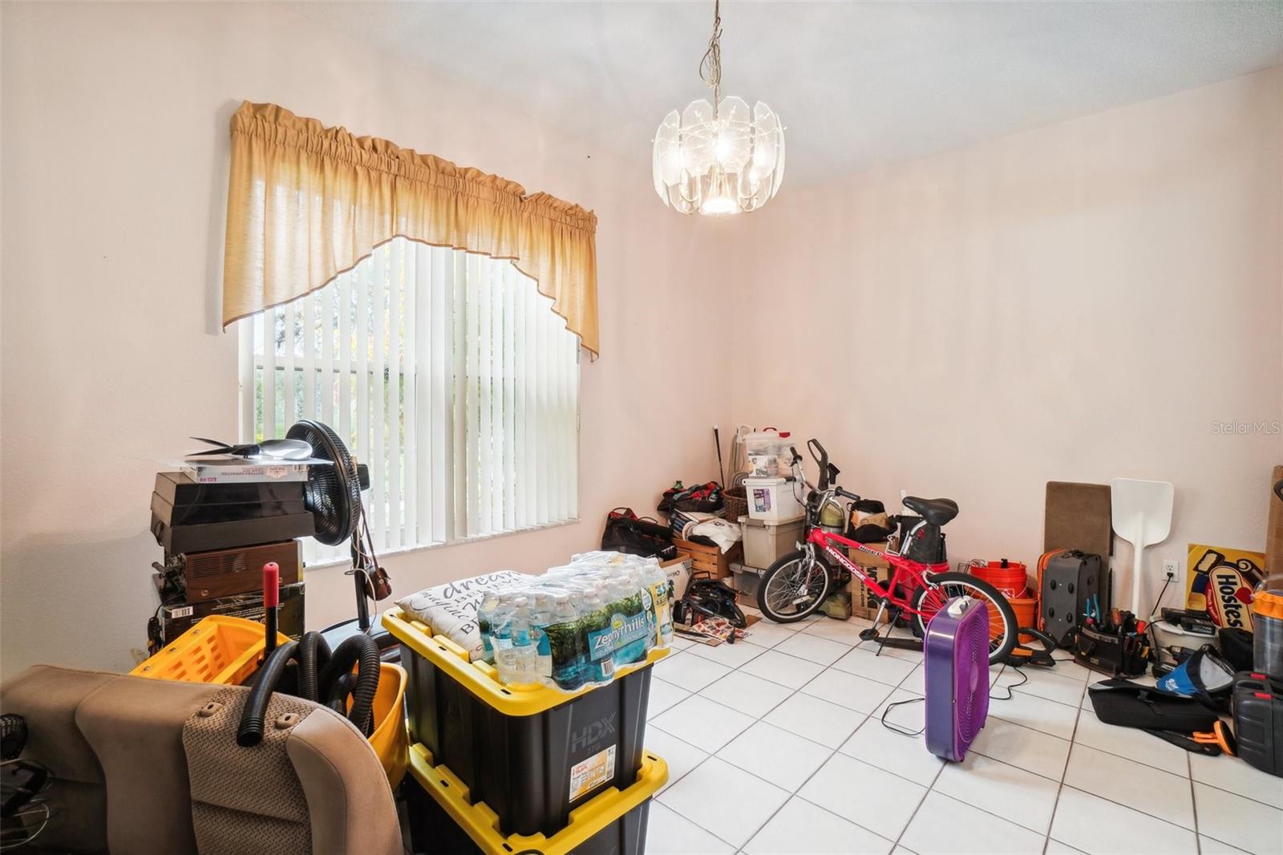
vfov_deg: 77.3
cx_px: 642
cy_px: 428
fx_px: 534
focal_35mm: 15
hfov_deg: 100.4
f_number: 8
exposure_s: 1/30
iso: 400
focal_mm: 10
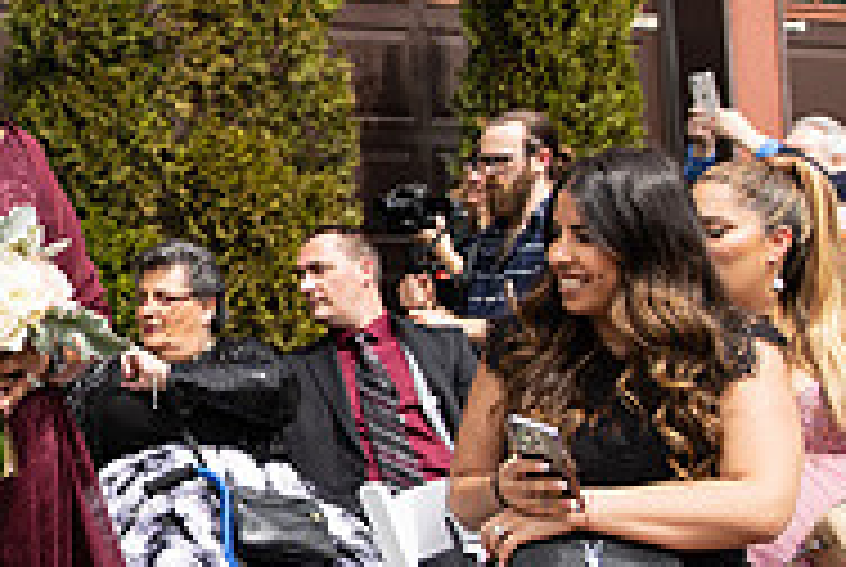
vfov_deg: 18.5
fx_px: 1742
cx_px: -63
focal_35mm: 74
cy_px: 304
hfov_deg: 25.5
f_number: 2.8
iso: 125
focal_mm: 24
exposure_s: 1/1250
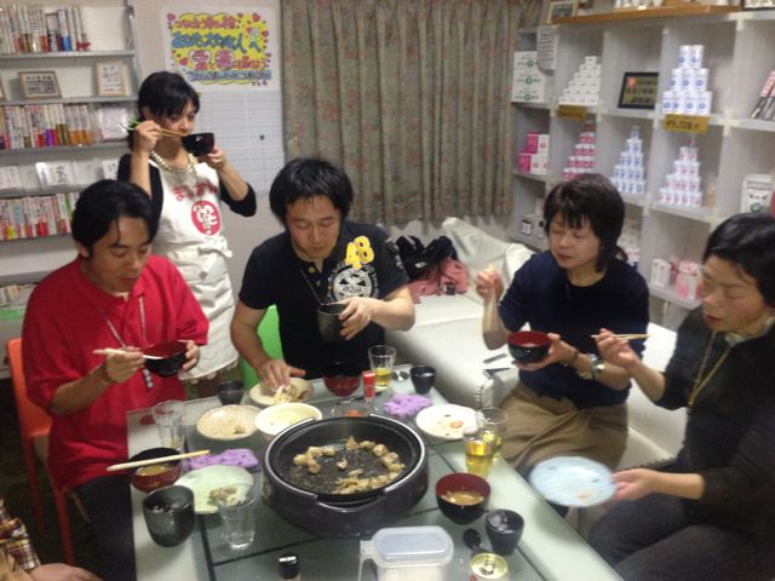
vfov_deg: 42.9
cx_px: 388
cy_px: 290
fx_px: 739
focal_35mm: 33
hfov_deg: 55.4
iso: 250
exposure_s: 1/16
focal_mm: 4.13
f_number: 2.4
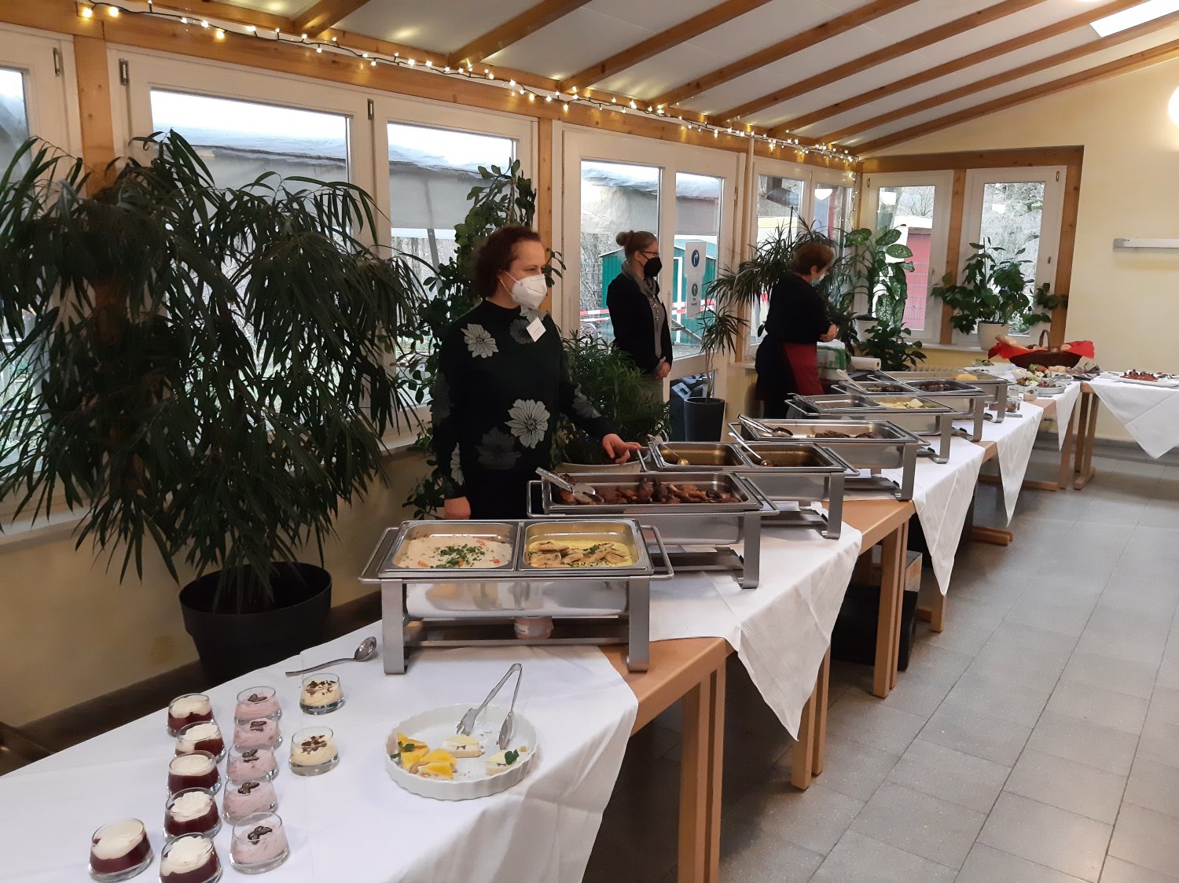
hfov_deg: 67.3
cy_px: 442
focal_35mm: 26
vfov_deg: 53.0
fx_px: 885
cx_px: 590
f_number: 1.7
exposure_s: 1/50
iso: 400
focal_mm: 3.93
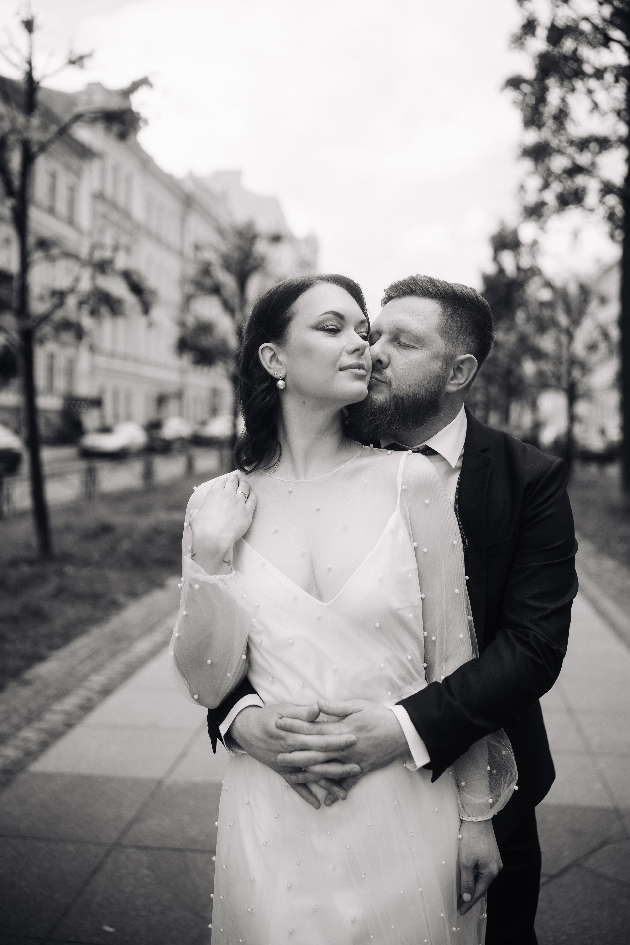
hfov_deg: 37.9
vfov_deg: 54.4
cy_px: 472
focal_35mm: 35
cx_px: 315
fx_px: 919
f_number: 1.8
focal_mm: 35
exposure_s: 1/640
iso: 160
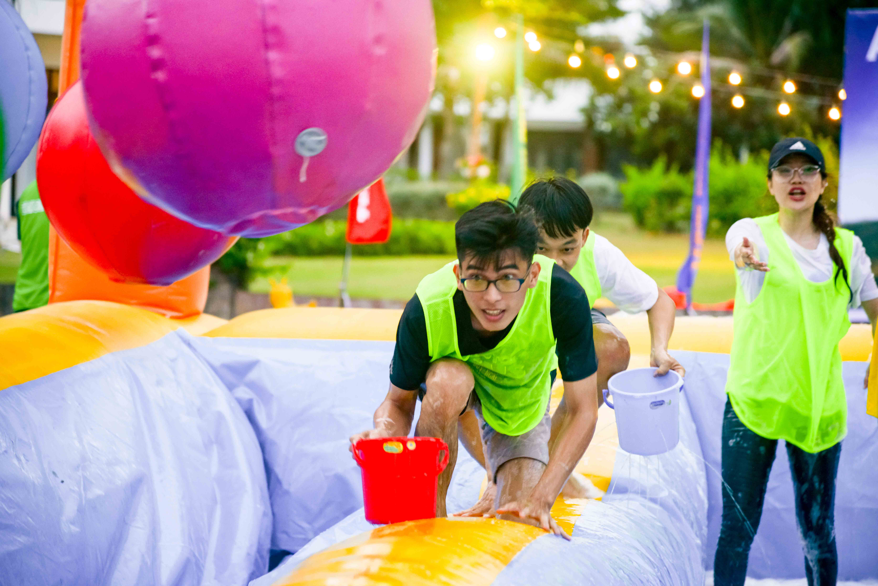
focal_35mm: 120
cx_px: 439
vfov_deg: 11.4
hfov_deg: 17.1
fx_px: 2927
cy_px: 293
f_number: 4
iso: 1250
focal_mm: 120
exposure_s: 1/60
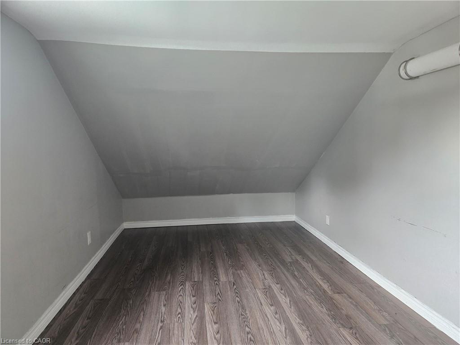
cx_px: 230
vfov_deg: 58.9
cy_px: 172
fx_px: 306
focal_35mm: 23
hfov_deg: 73.9
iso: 640
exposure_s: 1/120
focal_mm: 5.4
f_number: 1.8
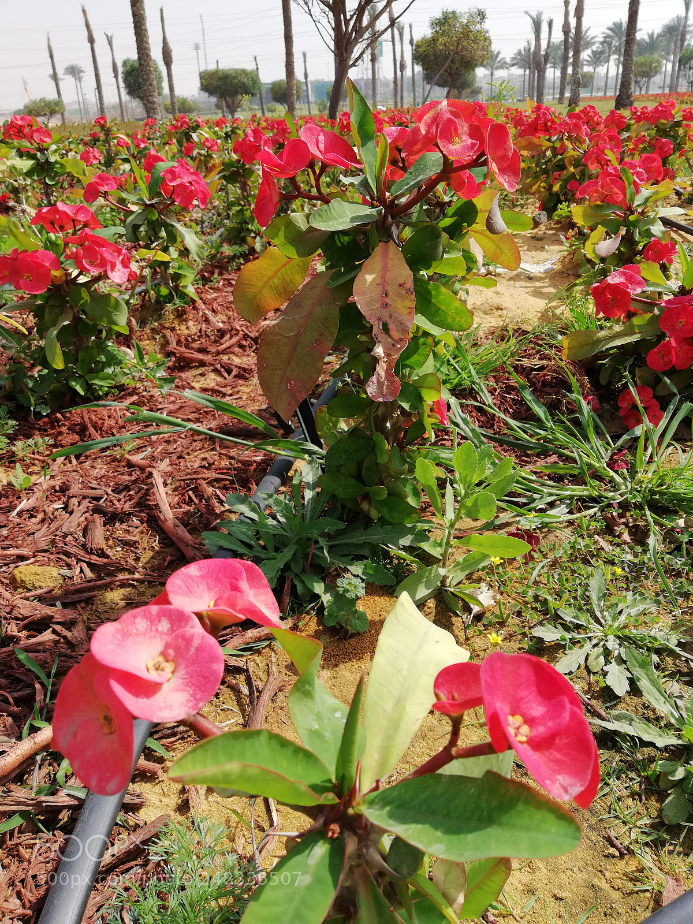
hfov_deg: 51.4
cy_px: 462
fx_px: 721
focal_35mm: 27
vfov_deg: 65.3
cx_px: 346
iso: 50
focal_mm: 3.81
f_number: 2.2
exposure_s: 1/888
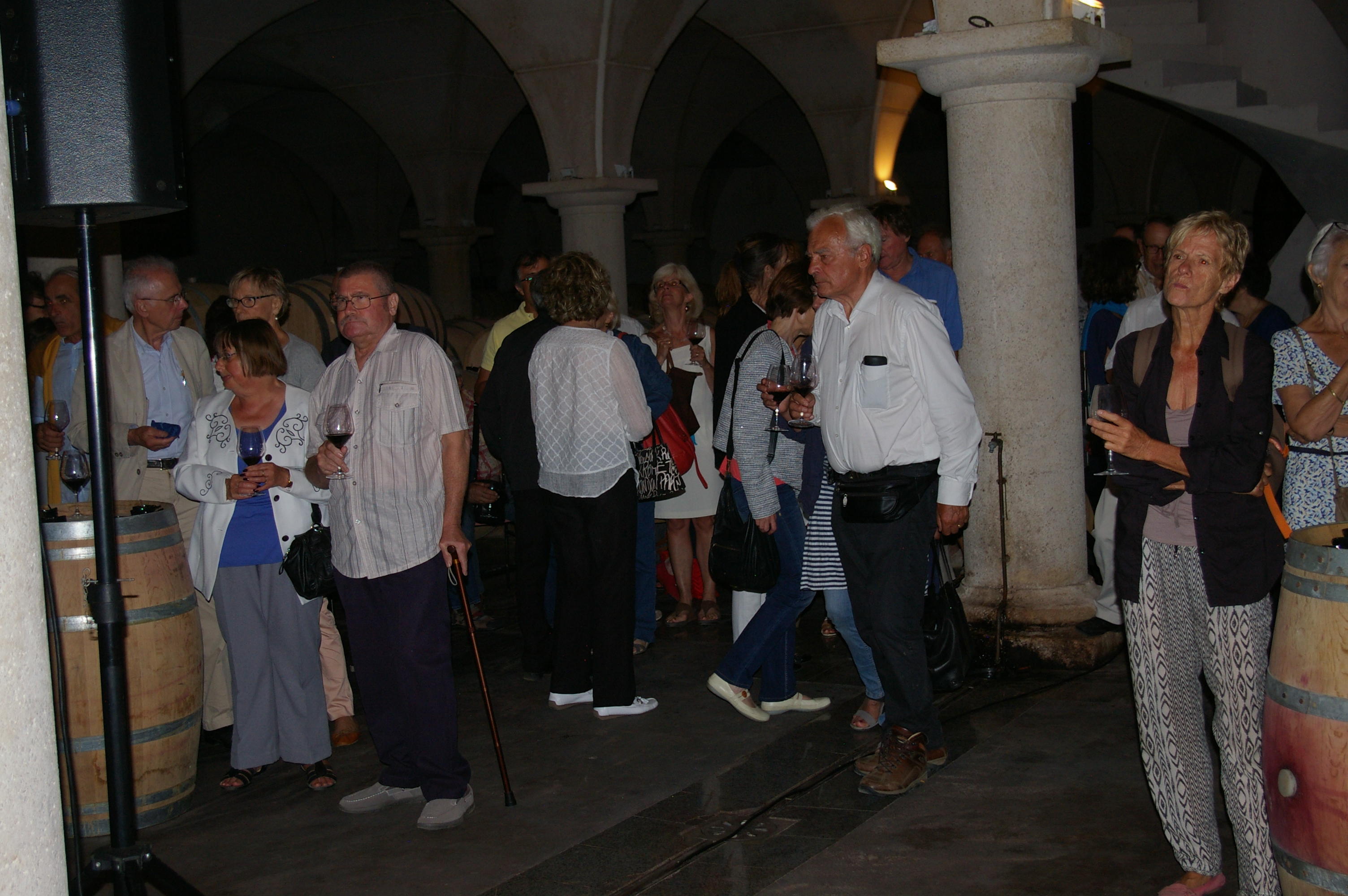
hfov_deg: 40.0
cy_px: 448
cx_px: 674
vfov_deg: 27.2
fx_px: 1852
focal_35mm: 50
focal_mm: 33
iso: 400
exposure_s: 1/45
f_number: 4.5
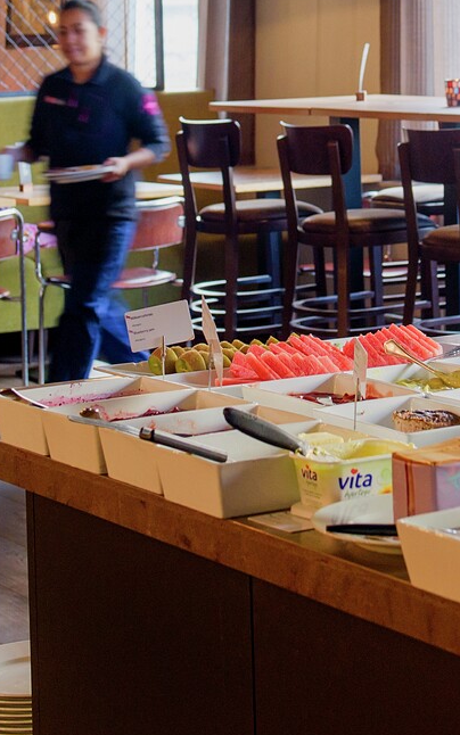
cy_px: 79
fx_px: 2185
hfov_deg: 12.0
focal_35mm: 109
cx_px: 352
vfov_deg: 18.8
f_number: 4
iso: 400
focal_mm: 36
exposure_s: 1/15
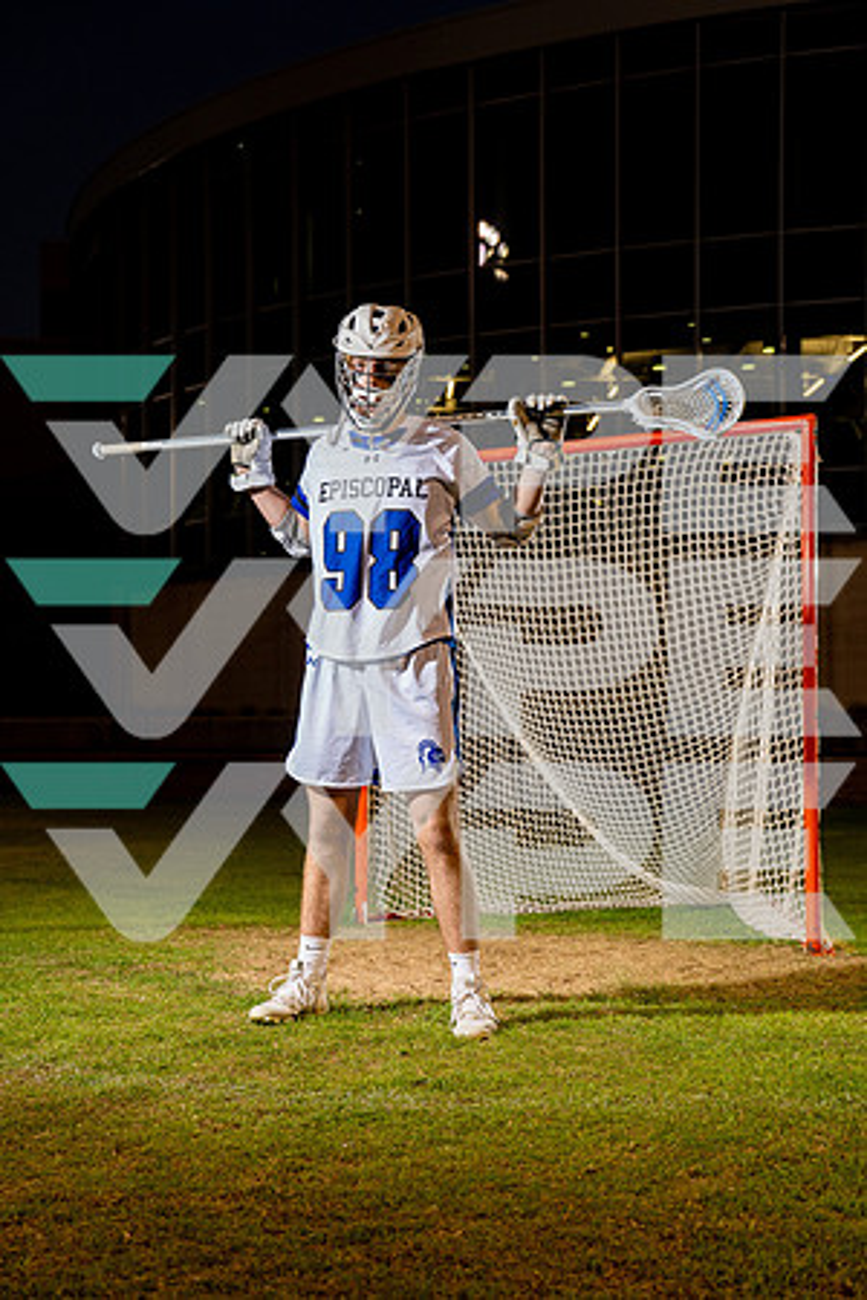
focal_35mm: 49
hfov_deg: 27.5
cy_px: 650
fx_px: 1770
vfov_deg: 40.3
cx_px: 434
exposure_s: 1/250
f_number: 4
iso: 400
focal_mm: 49
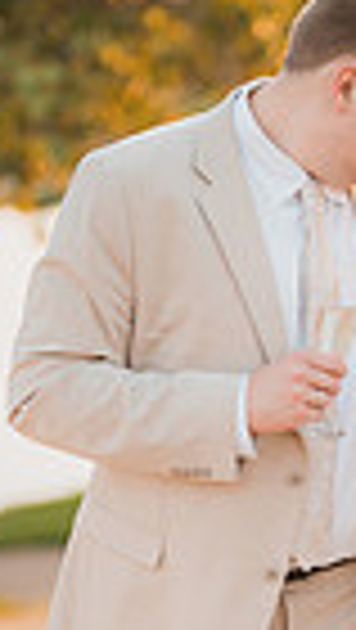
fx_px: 2813
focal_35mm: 168
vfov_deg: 12.7
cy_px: 621
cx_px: 392
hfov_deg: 7.2
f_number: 1.2
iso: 125
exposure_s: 1/500
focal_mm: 50
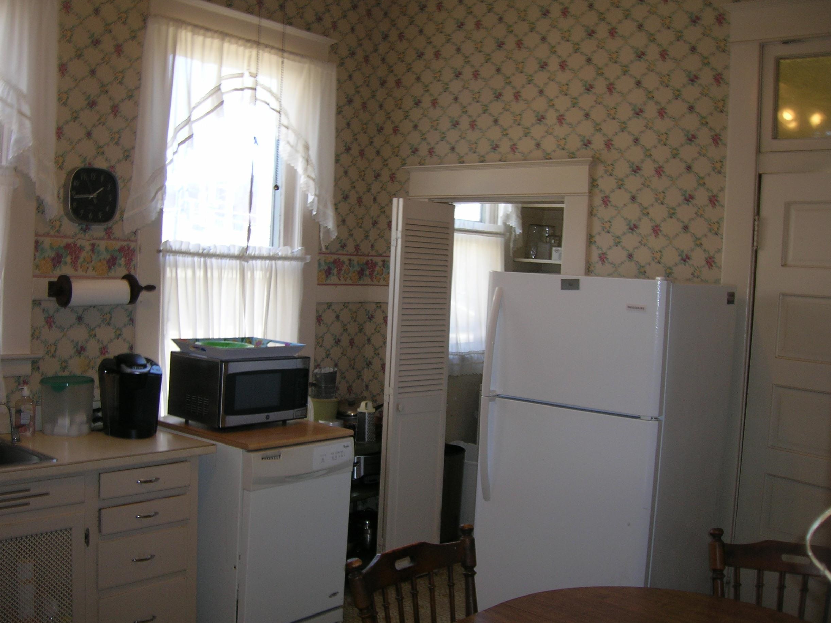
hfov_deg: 51.3
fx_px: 864
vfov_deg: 39.6
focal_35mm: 36
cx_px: 391
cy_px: 326
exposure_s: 1/30
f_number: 2.9
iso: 50
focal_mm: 5.7
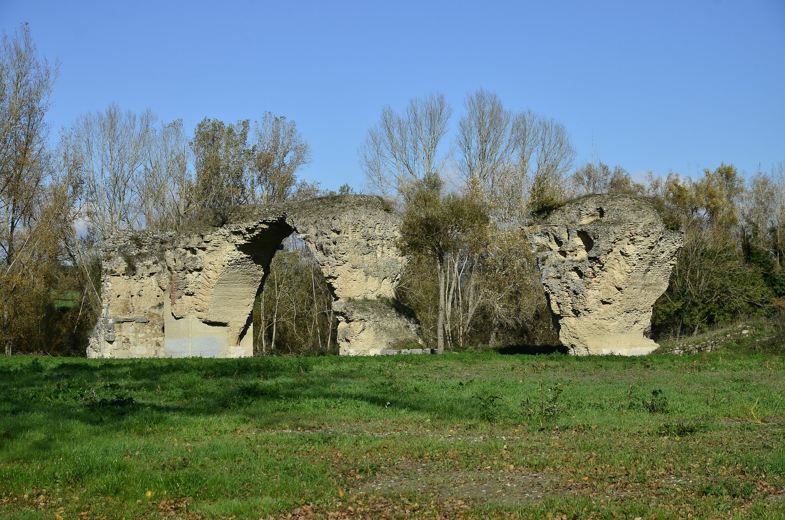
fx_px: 1828
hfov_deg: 24.2
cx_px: 392
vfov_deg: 16.2
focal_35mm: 84
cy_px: 260
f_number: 8
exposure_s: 1/640
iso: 100
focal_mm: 56
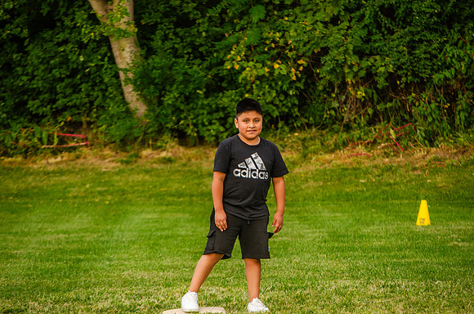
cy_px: 157
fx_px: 2660
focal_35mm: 202
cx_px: 237
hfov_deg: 10.2
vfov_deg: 6.8
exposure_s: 1/500
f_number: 5.6
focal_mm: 135
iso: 360
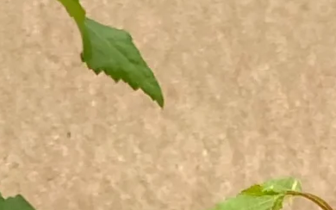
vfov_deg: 6.1
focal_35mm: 181
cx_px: 491
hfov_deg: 11.2
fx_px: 1658
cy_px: 818
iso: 32
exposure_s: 1/465
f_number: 1.8
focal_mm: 4.25
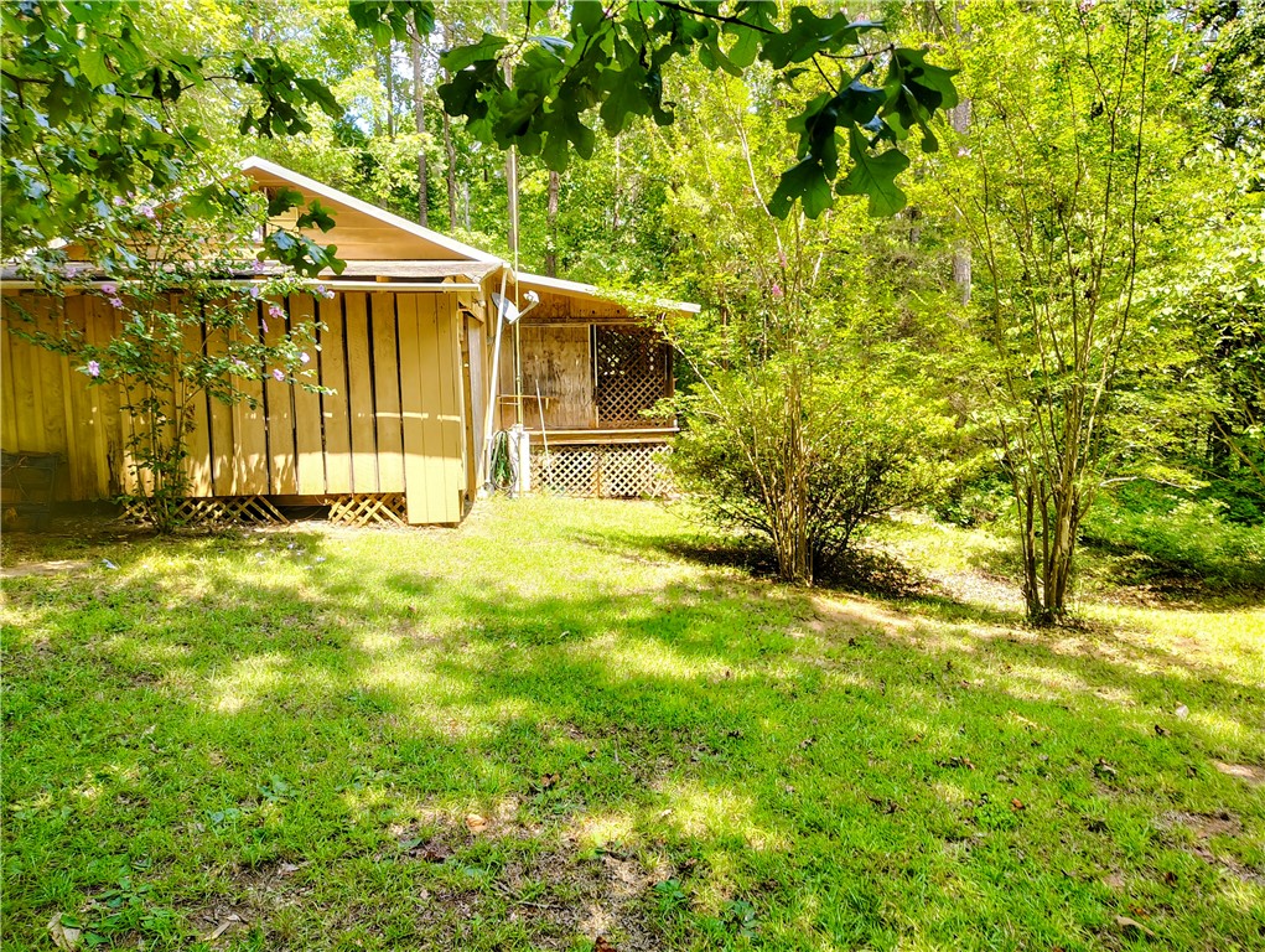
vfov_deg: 56.9
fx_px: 878
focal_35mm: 24
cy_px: 476
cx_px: 632
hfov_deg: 71.5
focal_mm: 5.56
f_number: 1.8
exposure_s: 1/12.5
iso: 100
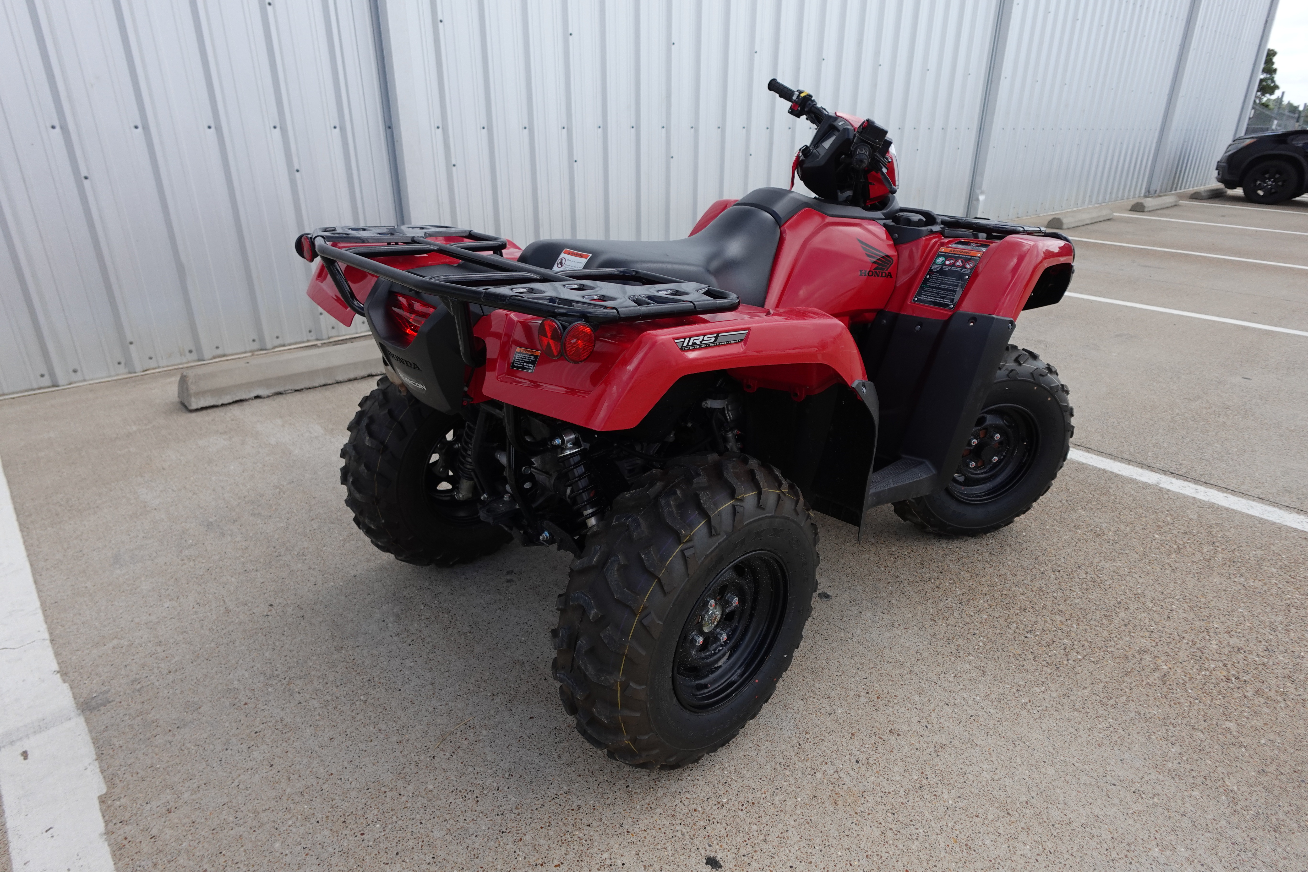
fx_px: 727
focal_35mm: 20
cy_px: 436
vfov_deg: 61.9
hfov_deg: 84.0
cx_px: 654
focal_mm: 7.6
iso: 125
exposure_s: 1/1600
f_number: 2
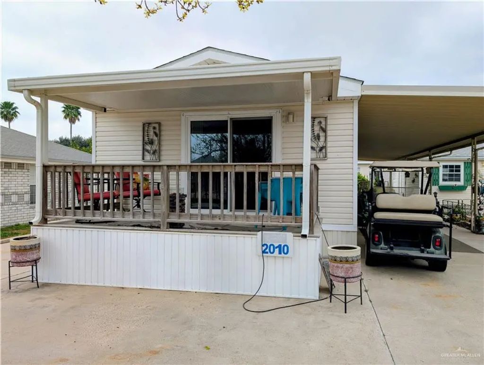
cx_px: 242
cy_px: 182
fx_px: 336
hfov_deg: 71.5
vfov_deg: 56.9
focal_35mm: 24
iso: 22
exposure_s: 1/436
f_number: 1.68
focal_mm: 6.9
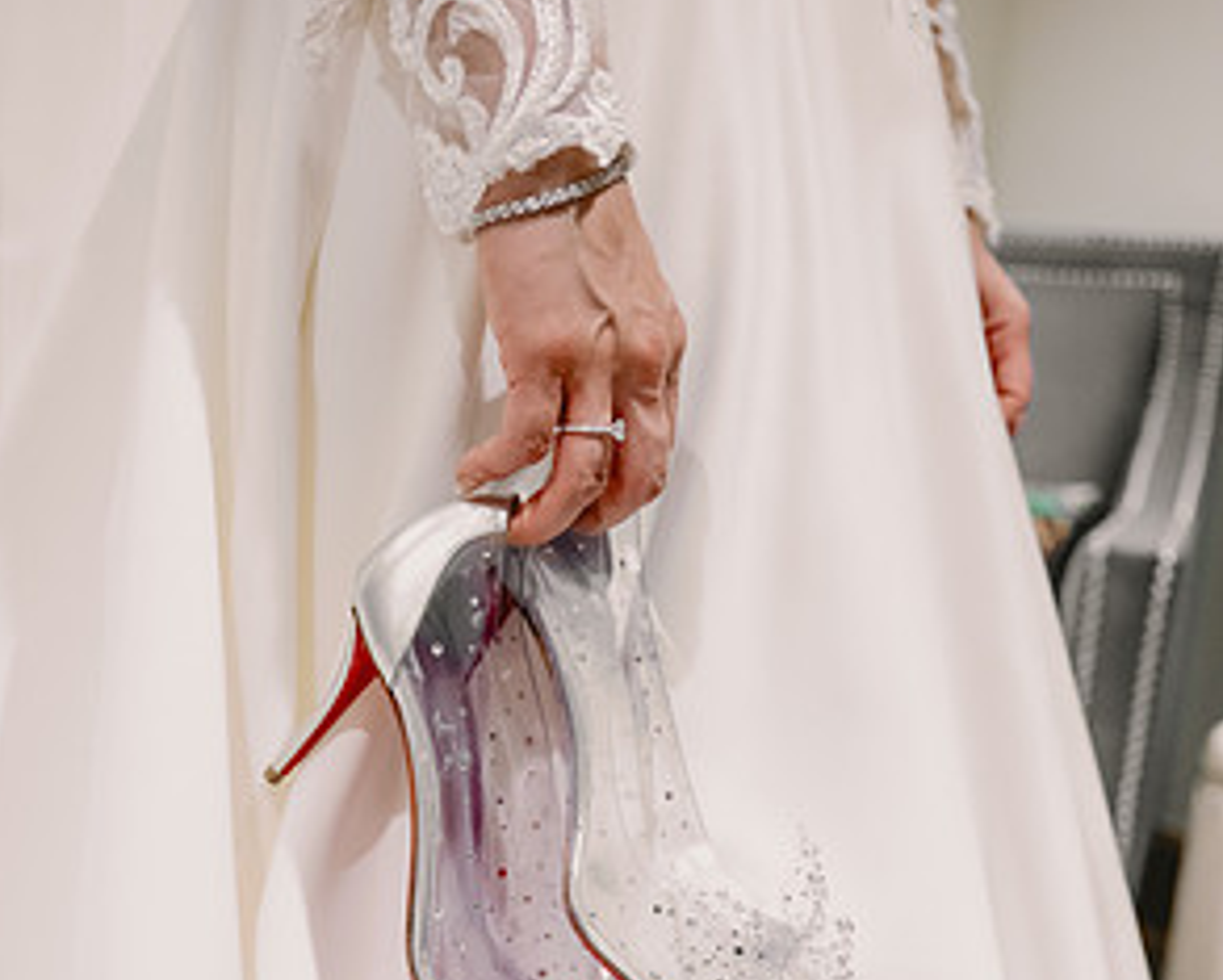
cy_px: 775
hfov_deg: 39.5
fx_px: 1702
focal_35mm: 47
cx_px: 599
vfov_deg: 31.3
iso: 2000
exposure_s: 1/320
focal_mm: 32.5
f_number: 2.8
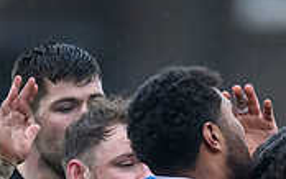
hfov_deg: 0.6
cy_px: 539
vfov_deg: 0.4
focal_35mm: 3344
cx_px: 520
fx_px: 26081
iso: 3200
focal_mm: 560
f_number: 4
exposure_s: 1/1600
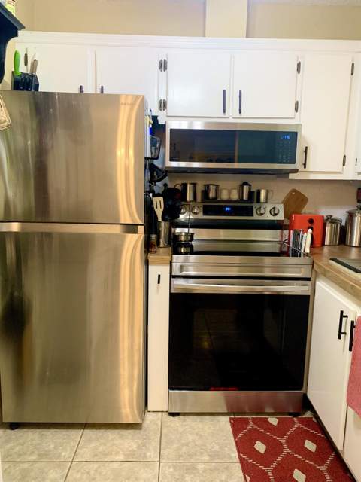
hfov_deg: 53.1
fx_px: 362
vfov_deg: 67.3
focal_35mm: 26
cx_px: 180
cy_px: 241
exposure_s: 1/60
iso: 250
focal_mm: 4.25
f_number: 1.8
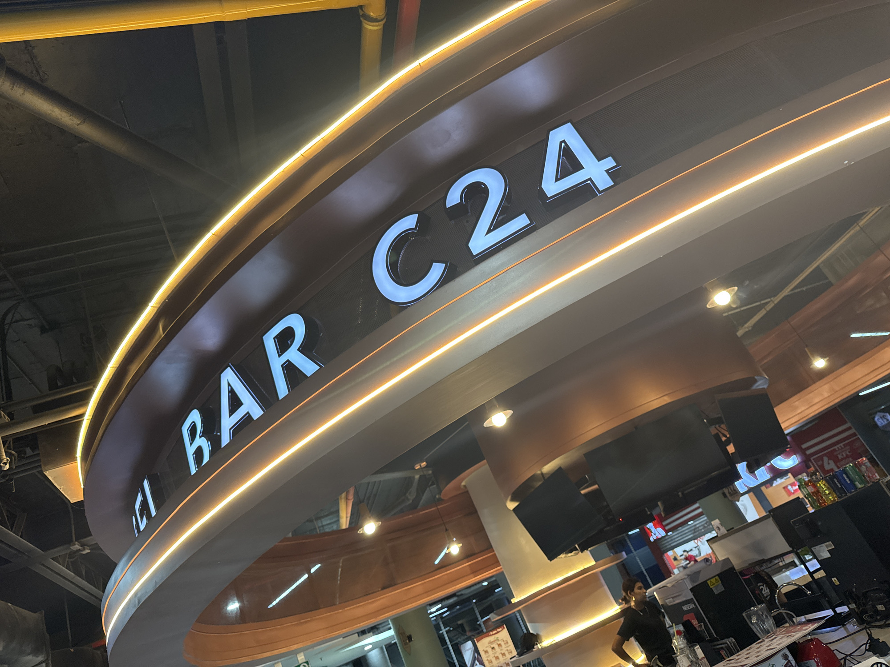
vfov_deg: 56.8
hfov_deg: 71.6
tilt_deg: +23.4
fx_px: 617
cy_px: 334
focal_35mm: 24
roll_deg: +25.5
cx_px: 445
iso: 250
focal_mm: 6.76
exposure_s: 1/60
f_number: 1.78
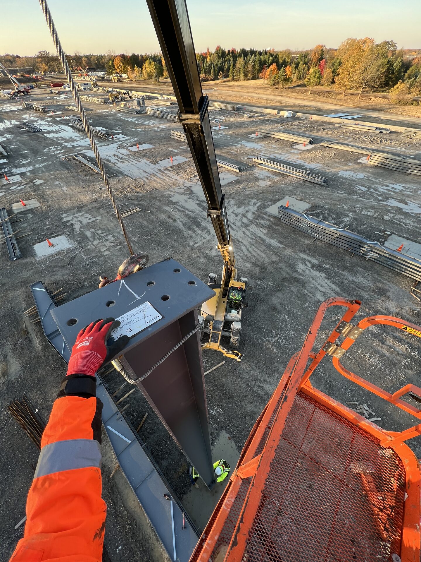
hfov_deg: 89.9
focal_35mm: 13
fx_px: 211
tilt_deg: -47.3
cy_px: 281
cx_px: 210
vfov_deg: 106.2
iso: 32
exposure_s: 1/133
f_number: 1.8
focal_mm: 1.57
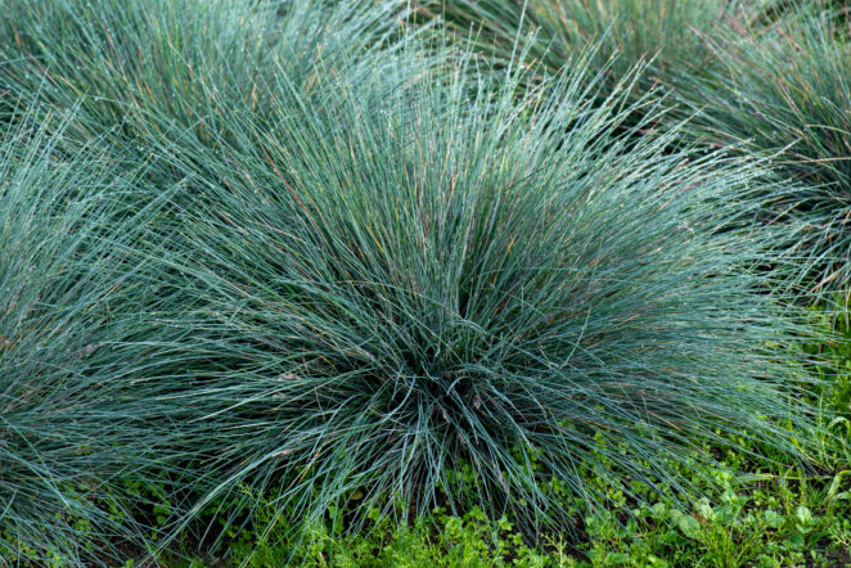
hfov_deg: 18.4
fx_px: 2625
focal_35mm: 111
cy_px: 285
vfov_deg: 12.4
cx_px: 438
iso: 200
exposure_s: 1/250
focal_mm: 105
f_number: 8
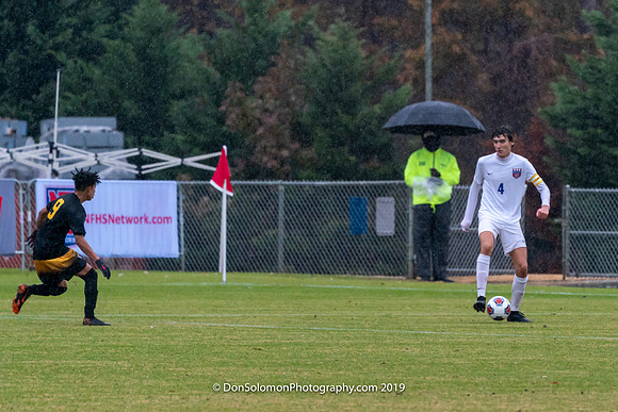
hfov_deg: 3.8
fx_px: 9202
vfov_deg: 2.6
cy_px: 291
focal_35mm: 536
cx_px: 465
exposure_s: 1/1000
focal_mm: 315
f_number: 5.6
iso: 3200
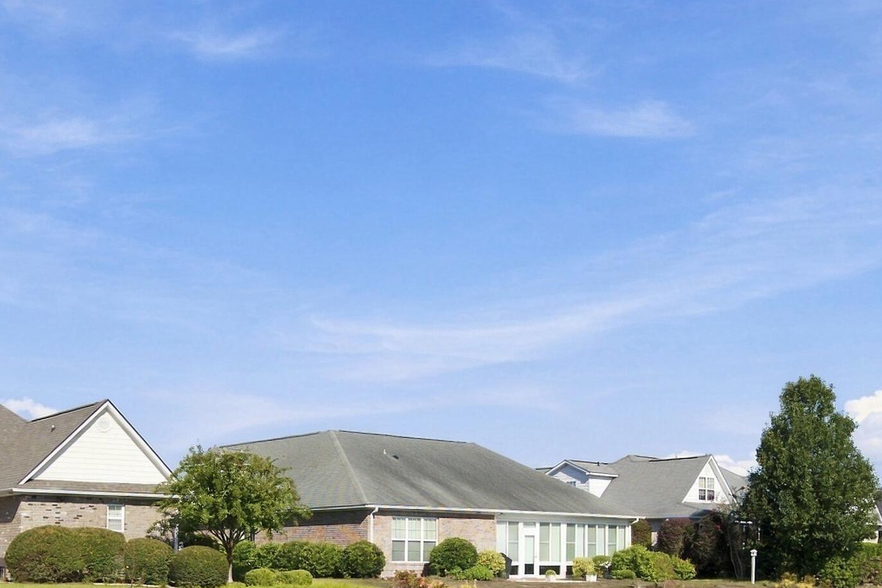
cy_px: 638
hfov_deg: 42.7
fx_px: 1127
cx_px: 388
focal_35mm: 46
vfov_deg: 27.0
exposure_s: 1/4000
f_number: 5
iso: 500
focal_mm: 21
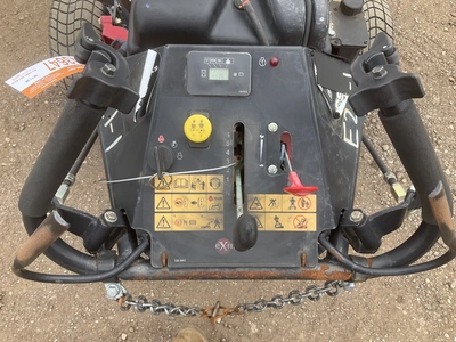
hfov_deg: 61.7
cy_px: 171
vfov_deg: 48.2
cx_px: 228
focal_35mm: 29
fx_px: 382
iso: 25
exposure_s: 1/473
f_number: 1.8
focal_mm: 3
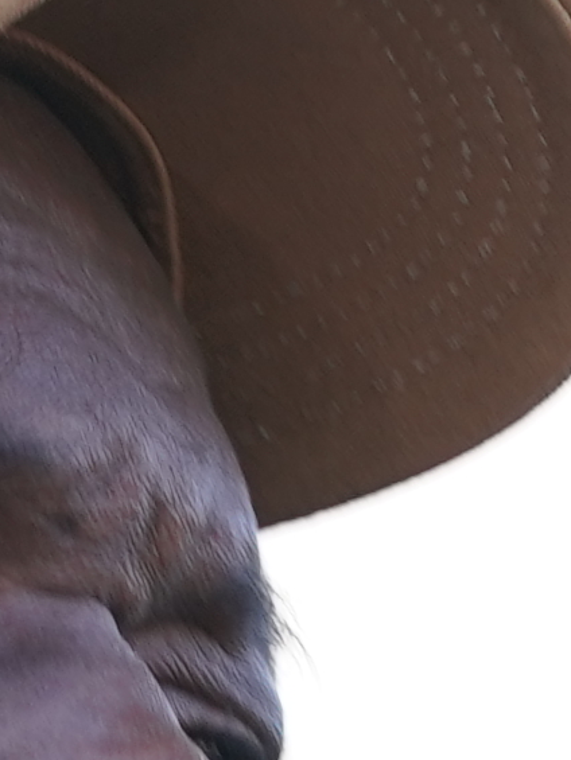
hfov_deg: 0.7
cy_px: 2147
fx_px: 44872
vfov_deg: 1.0
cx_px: -513
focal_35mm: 2041
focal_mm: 200
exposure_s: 1/250
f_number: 4
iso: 250
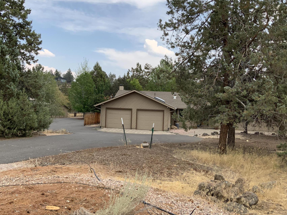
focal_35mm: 34
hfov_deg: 53.9
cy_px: 103
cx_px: 128
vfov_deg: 41.8
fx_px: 282
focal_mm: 3
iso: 16
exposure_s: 1/855
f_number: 1.8
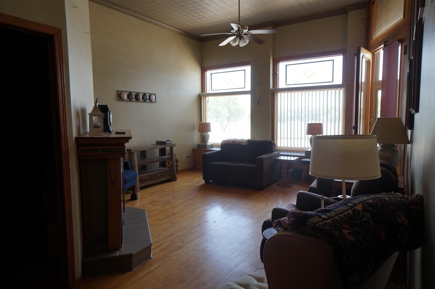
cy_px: 144
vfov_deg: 56.1
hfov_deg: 77.4
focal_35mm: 22
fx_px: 272
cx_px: 218
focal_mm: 15
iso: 200
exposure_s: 1/80
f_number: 4.5
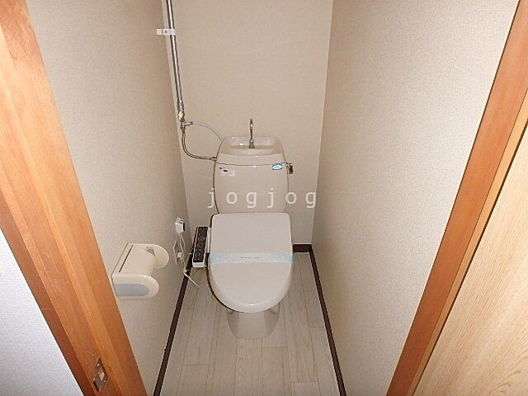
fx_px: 320
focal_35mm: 21
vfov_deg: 63.4
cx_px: 264
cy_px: 198
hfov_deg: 79.0
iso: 400
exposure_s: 1/30
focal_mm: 3.7
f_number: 3.5
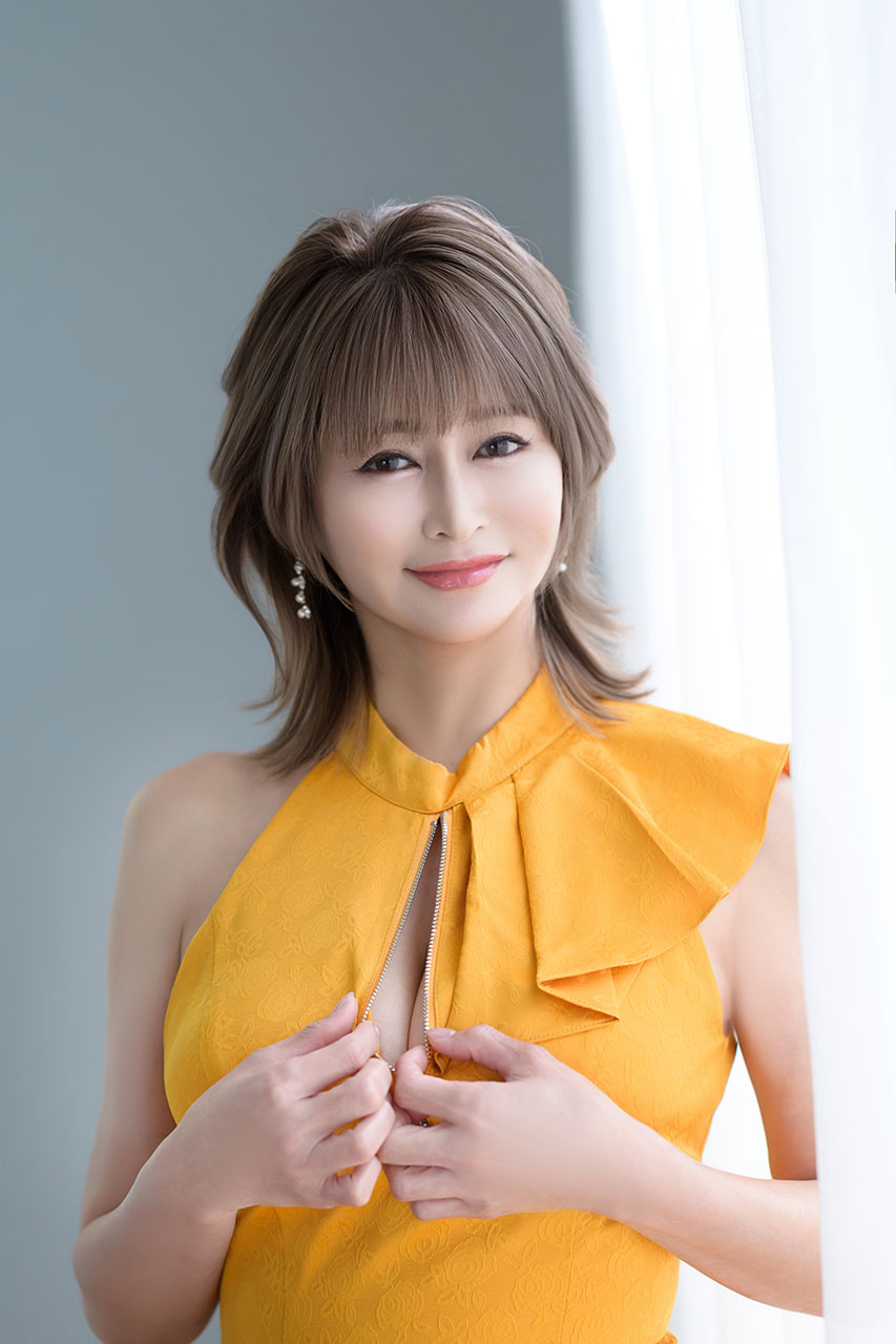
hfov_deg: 10.8
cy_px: 672
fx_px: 4742
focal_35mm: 127
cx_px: 448
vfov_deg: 16.1
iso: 125
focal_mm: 85
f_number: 1.8
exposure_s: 1/160
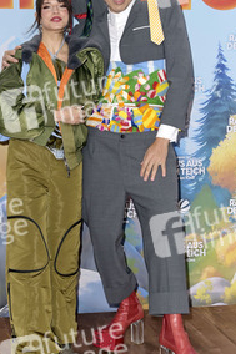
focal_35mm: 79
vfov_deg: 25.7
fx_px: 778
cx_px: 100
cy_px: 166
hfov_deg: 17.2
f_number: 5.6
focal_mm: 56
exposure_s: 1/250
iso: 640
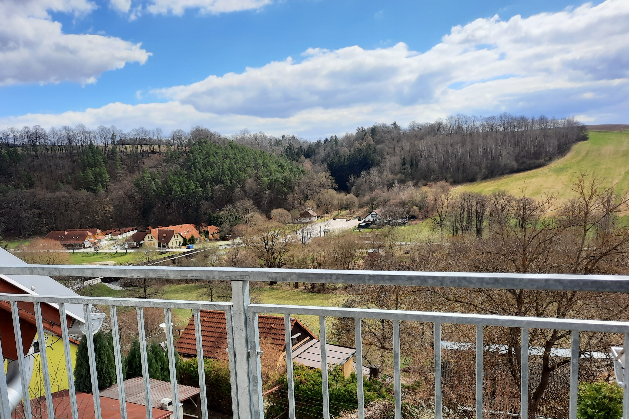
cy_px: 262
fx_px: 507
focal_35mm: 29
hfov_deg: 63.6
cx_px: 291
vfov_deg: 44.6
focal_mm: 4.6
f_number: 2
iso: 32
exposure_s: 1/716
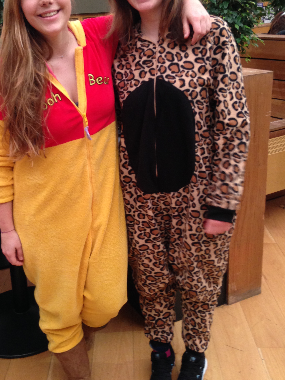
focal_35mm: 45
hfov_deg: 31.9
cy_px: 155
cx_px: 94
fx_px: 494
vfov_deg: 41.9
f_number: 2.4
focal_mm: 4.12
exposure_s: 1/20
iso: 160
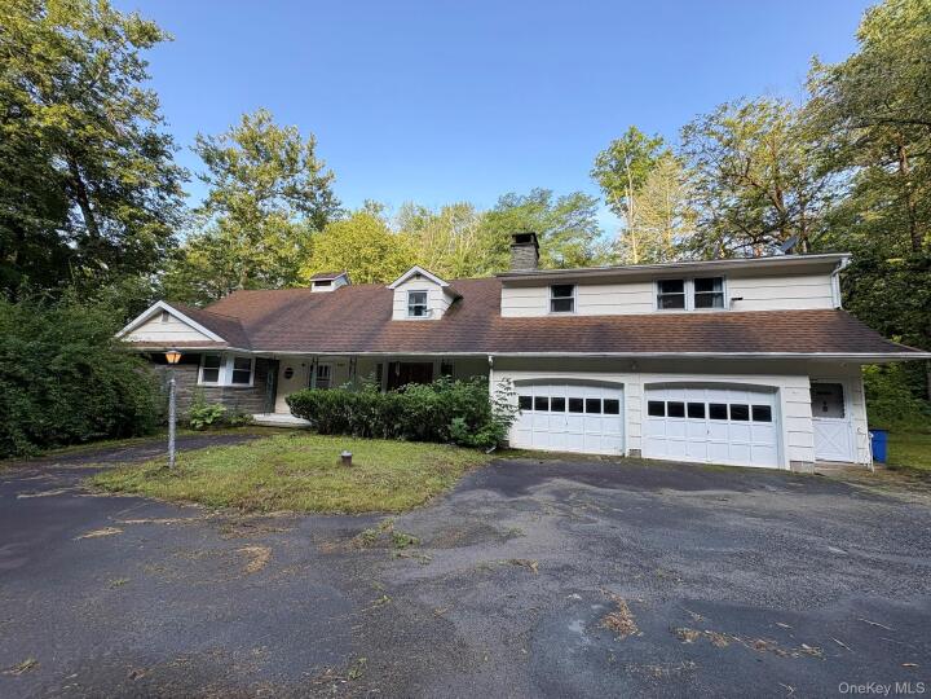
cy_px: 350
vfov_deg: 85.7
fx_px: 377
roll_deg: -1.6
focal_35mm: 14
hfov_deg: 102.1
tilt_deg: +5.8
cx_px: 466
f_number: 2.2
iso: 50
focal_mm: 2.22
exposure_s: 1/268
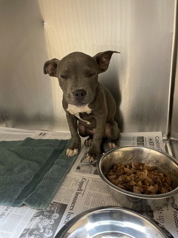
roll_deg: +5.1
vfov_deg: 67.3
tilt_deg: -19.9
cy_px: 119
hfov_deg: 53.1
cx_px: 89
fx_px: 178
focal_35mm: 26
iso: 400
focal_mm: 4.2
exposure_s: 1/60
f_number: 1.6
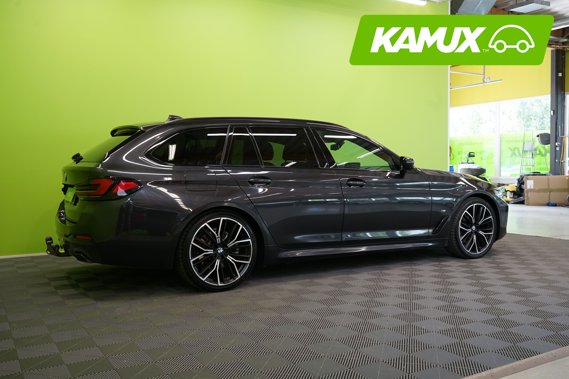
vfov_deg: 41.1
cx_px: 276
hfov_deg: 58.7
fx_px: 506
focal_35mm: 32
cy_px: 192
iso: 500
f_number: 6.3
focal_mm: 31
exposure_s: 1/30
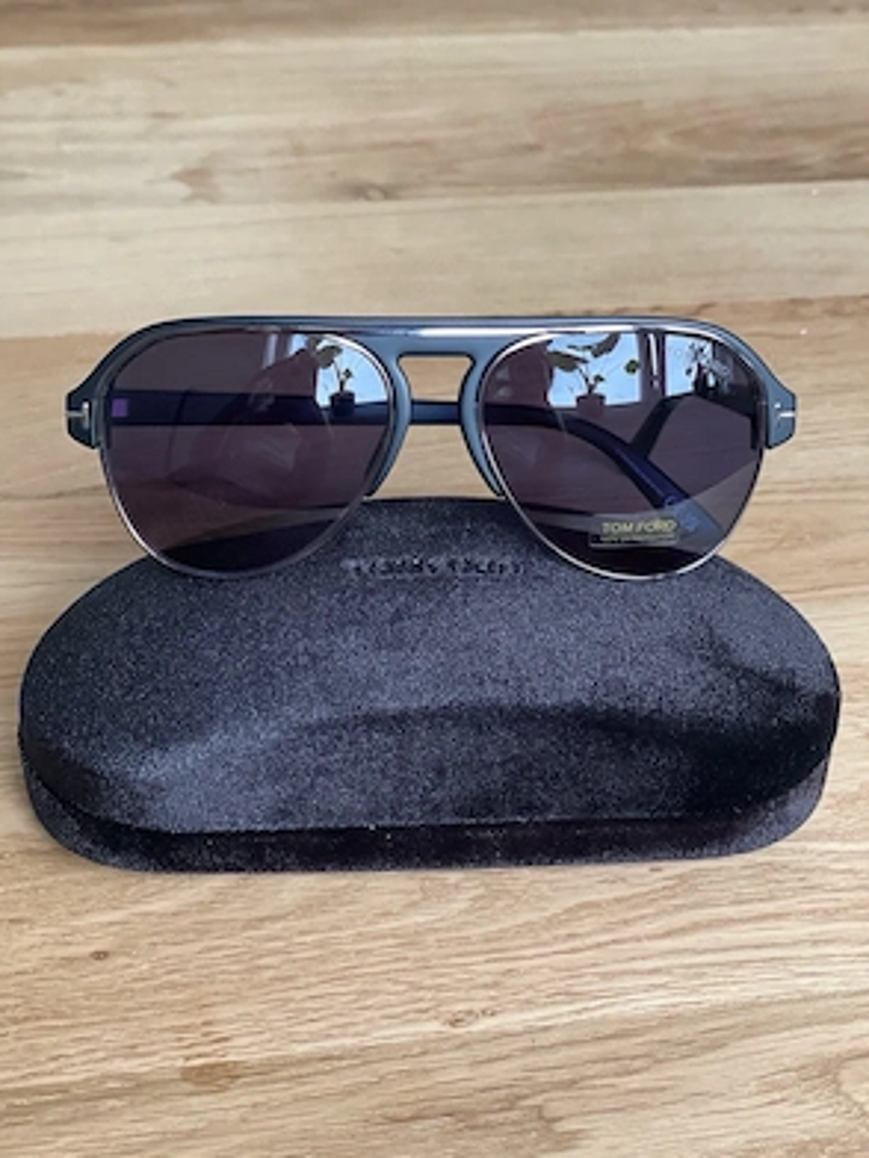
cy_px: 582
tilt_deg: -32.3
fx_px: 1774
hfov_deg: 27.5
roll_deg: -1.7
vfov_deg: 36.2
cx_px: 432
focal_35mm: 53
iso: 250
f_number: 2
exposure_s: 1/106
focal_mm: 6
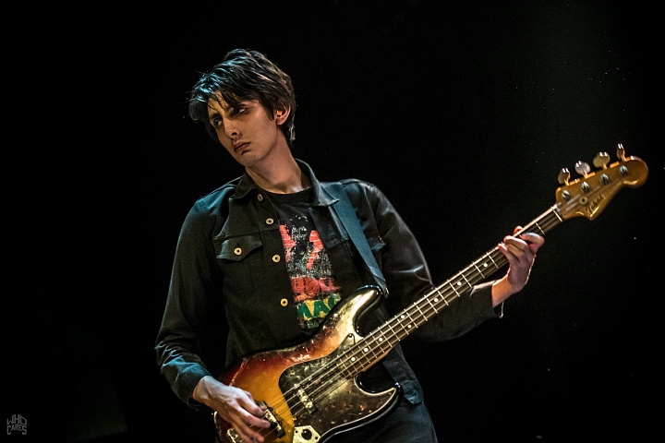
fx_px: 2078
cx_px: 332
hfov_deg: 18.2
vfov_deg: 12.2
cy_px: 222
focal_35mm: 112
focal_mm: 75
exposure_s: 1/80
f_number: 2.8
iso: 4000
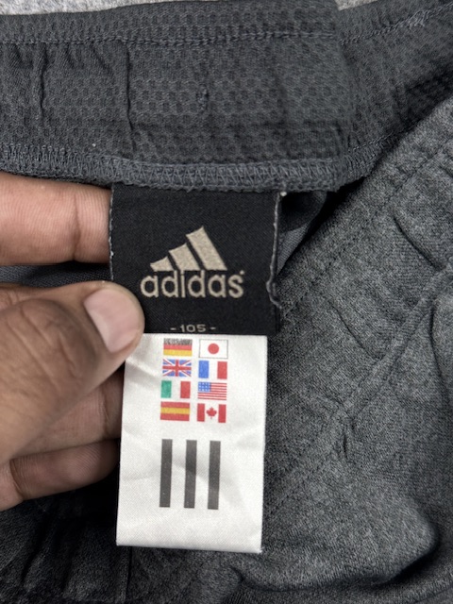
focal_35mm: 48
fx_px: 838
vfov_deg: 39.7
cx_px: 226
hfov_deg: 30.3
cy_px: 302
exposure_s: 1/148
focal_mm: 6.76
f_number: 1.78
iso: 64
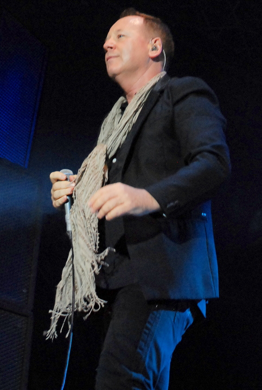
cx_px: 131
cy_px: 195
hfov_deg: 20.7
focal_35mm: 66
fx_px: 717
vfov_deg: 30.5
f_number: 4.5
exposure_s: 1/160
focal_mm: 44
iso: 1600
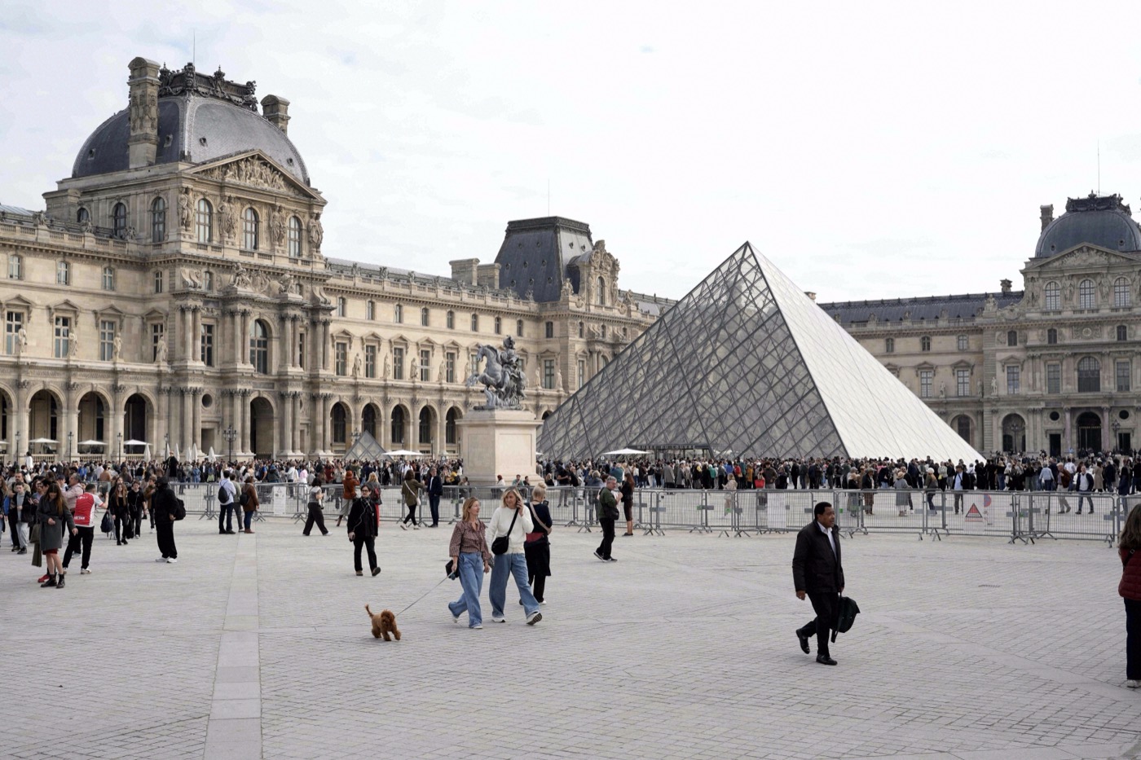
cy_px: 380
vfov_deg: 29.9
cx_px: 570
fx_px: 1426
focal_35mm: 45
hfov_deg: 43.6
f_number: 8
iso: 100
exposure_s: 1/200
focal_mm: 45
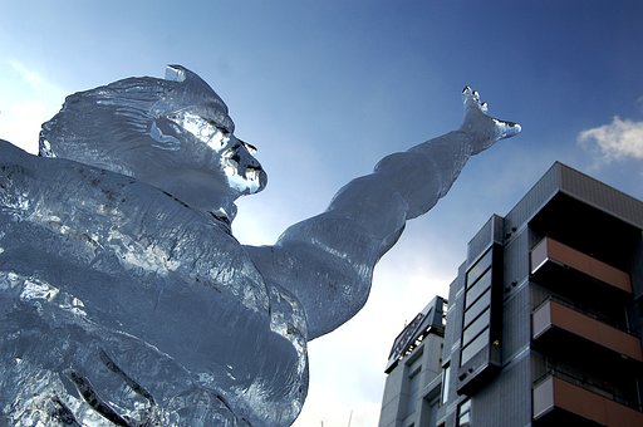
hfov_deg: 57.3
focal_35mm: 33
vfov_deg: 39.9
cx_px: 322
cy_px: 214
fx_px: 589
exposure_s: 1/200
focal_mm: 22
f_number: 8
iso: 200
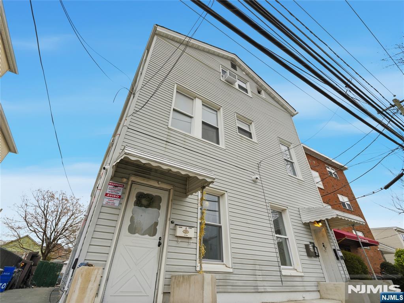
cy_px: 152
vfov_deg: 78.1
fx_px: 187
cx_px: 202
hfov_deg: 94.5
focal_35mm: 16
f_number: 8
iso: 200
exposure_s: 1/500
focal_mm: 8
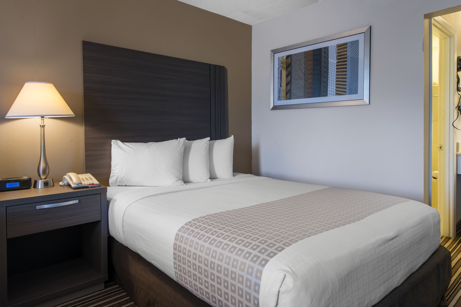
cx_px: 230
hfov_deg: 78.6
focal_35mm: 22
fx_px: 282
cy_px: 154
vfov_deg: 57.3
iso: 400
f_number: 11
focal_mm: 22
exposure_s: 1/4
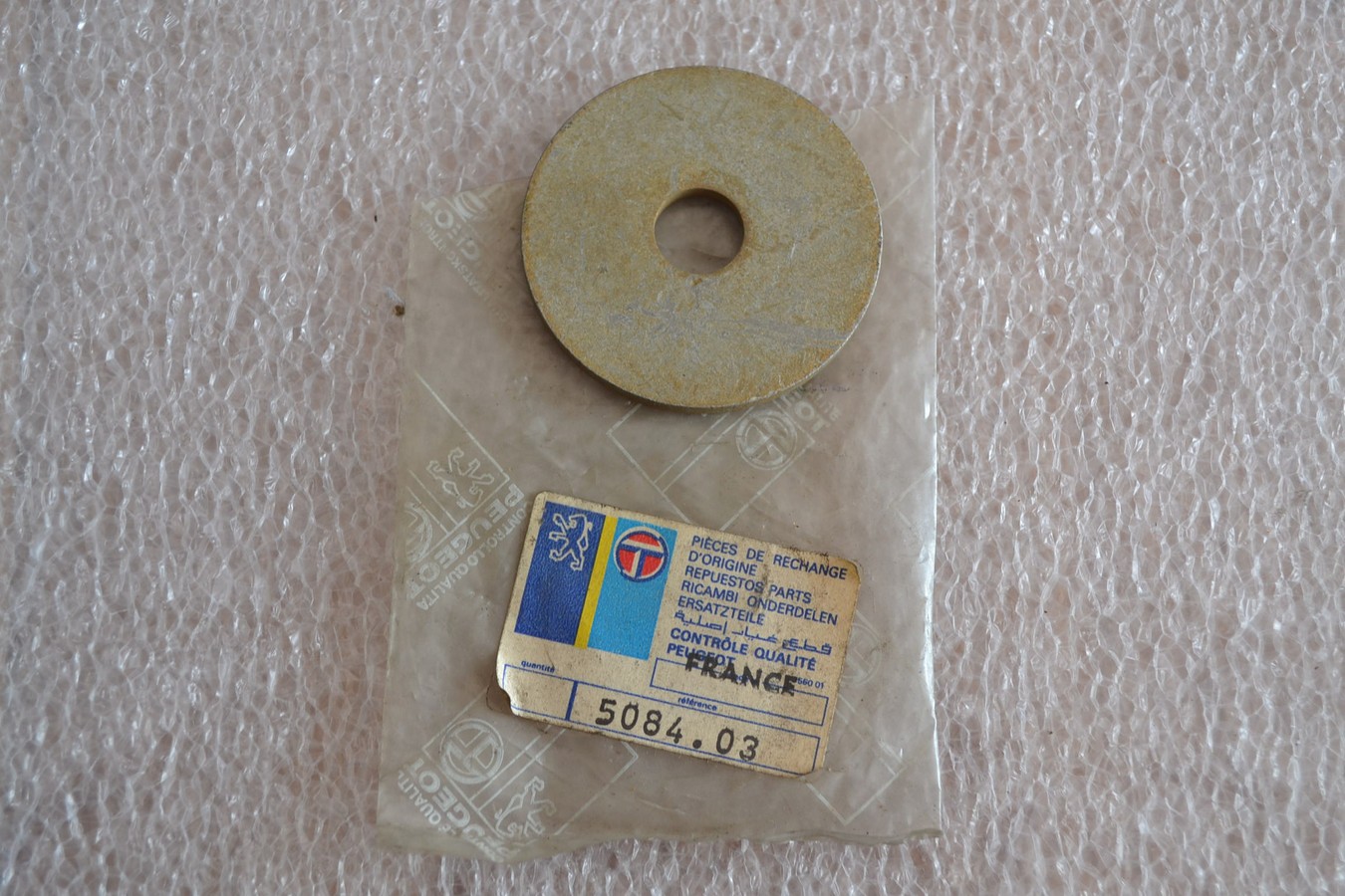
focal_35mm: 48
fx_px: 1793
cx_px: 672
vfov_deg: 28.1
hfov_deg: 41.1
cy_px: 448
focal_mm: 32
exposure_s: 1/60
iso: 400
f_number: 4.8
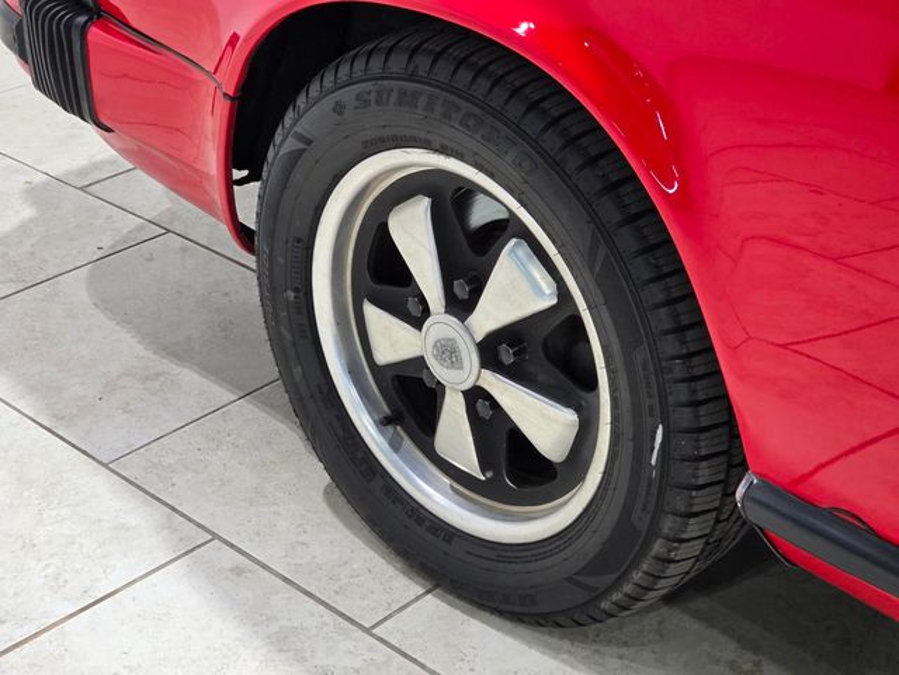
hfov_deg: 28.2
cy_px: 338
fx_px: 1792
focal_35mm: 69
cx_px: 450
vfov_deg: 21.3
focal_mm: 7.9
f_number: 2.4
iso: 320
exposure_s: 1/120
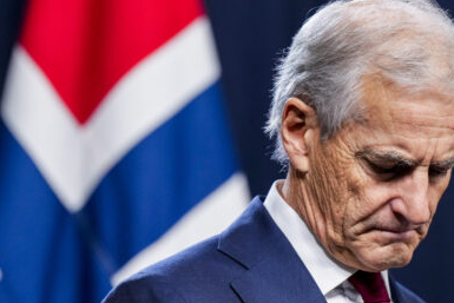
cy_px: 129
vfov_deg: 4.1
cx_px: 311
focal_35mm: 335
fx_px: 4226
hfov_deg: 6.1
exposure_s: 1/250
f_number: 3.5
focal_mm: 200
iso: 2000
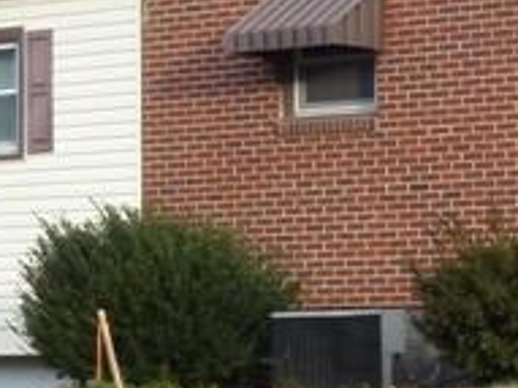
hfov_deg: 9.8
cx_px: 483
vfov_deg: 7.4
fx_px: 3006
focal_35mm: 201
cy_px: 217
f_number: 3.8
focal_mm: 7.9
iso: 160
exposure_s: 1/125
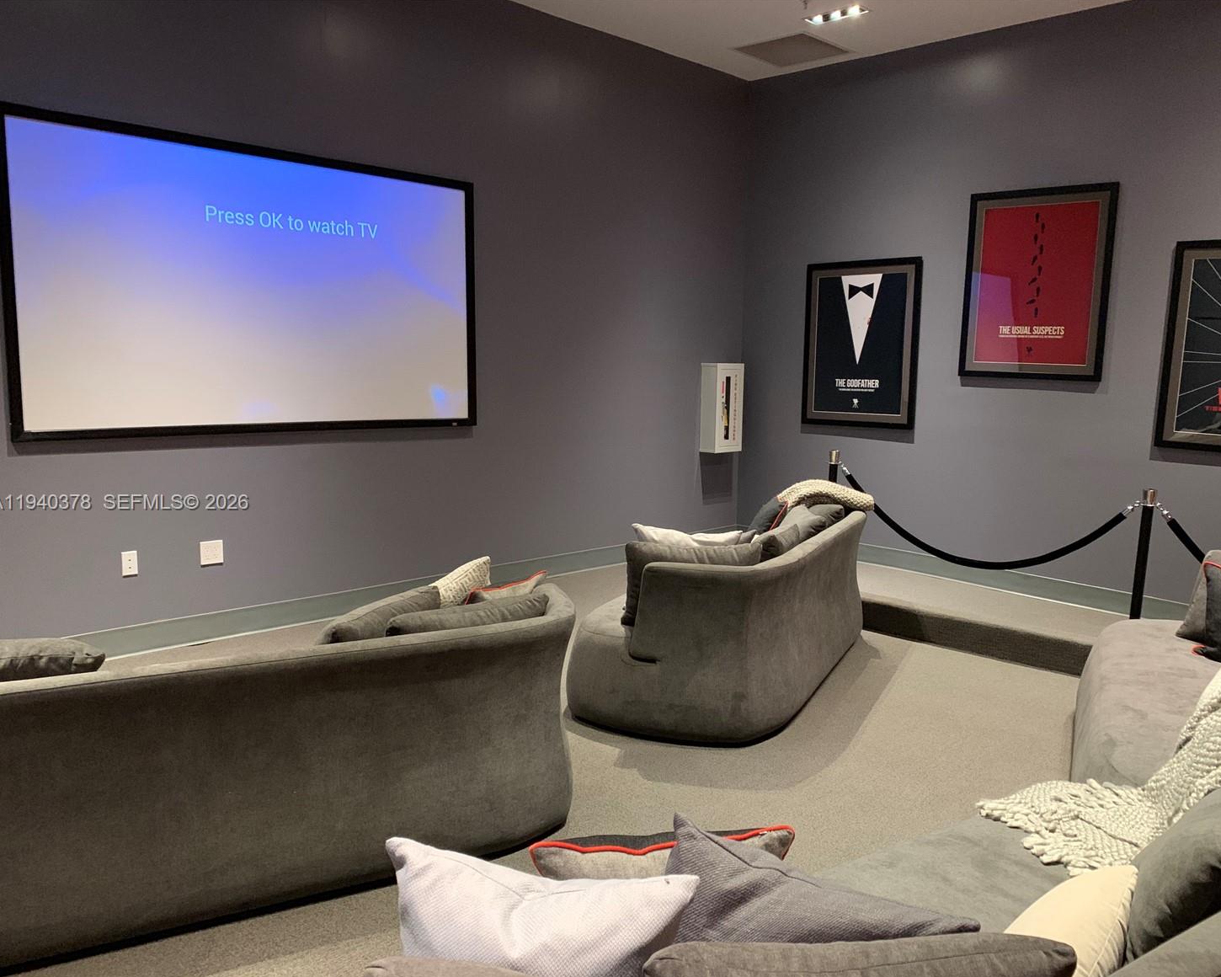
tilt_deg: -7.6
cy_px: 504
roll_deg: -1.3
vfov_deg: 51.5
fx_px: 1012
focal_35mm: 28
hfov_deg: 62.1
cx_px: 660
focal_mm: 4.25
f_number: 1.8
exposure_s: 1/31
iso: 400
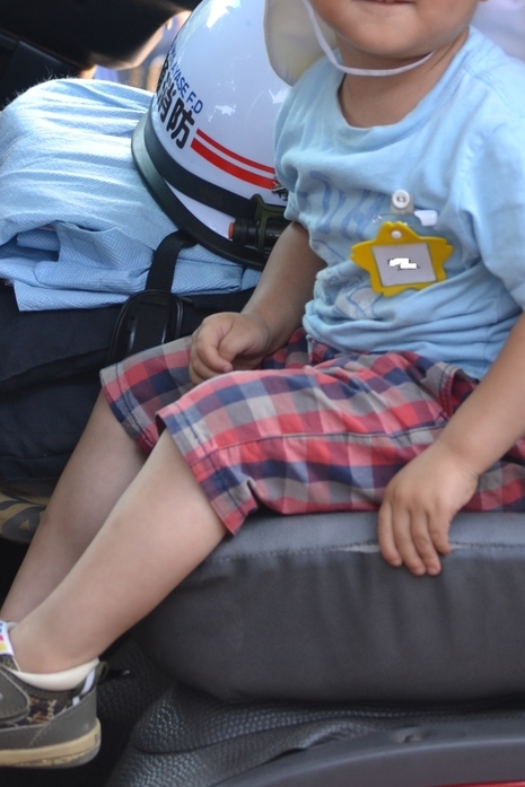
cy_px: 195
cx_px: 355
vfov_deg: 11.0
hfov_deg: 7.4
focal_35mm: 186
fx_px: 4066
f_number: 5.6
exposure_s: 1/125
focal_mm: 72
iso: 400
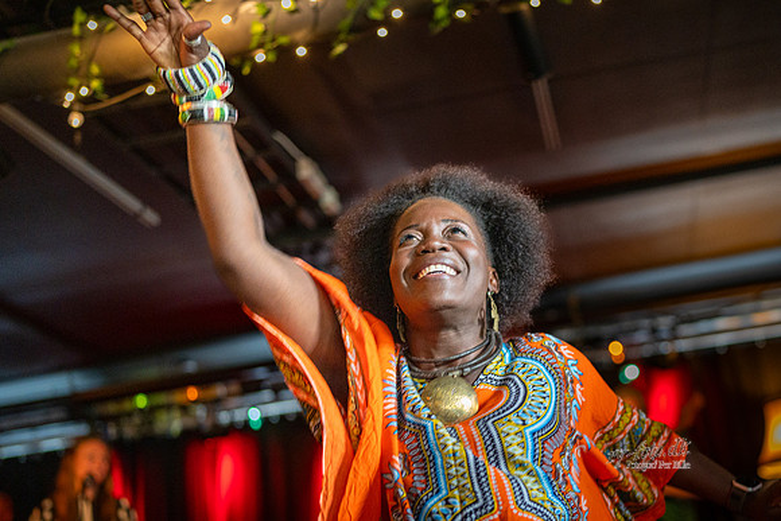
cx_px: 513
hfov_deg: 42.2
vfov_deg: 29.1
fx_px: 998
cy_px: 342
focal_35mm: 46
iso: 3200
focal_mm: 35
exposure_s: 1/200
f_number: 1.4
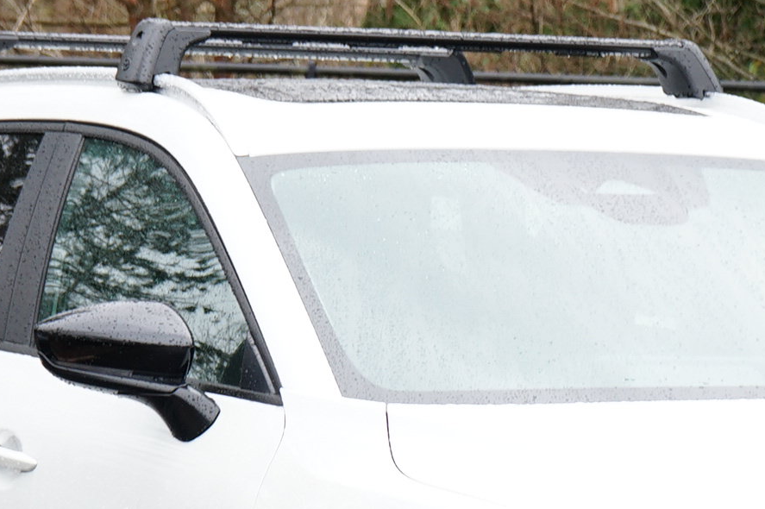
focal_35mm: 234
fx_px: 4969
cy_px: 630
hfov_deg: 8.8
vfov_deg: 5.8
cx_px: 582
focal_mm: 69
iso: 320
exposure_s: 1/40
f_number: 8
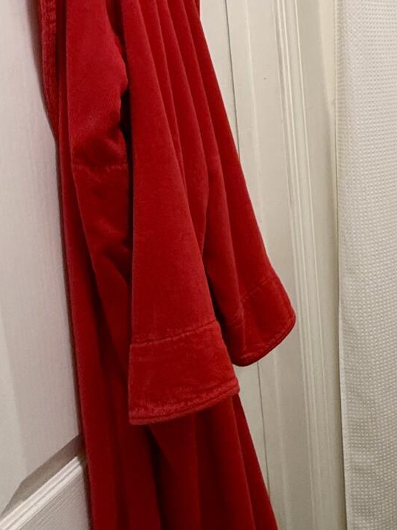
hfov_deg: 29.4
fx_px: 597
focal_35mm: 39
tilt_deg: -8.7
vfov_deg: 46.9
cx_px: 521
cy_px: 165
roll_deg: +0.2
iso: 320
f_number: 2.2
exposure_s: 1/60
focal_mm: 2.22
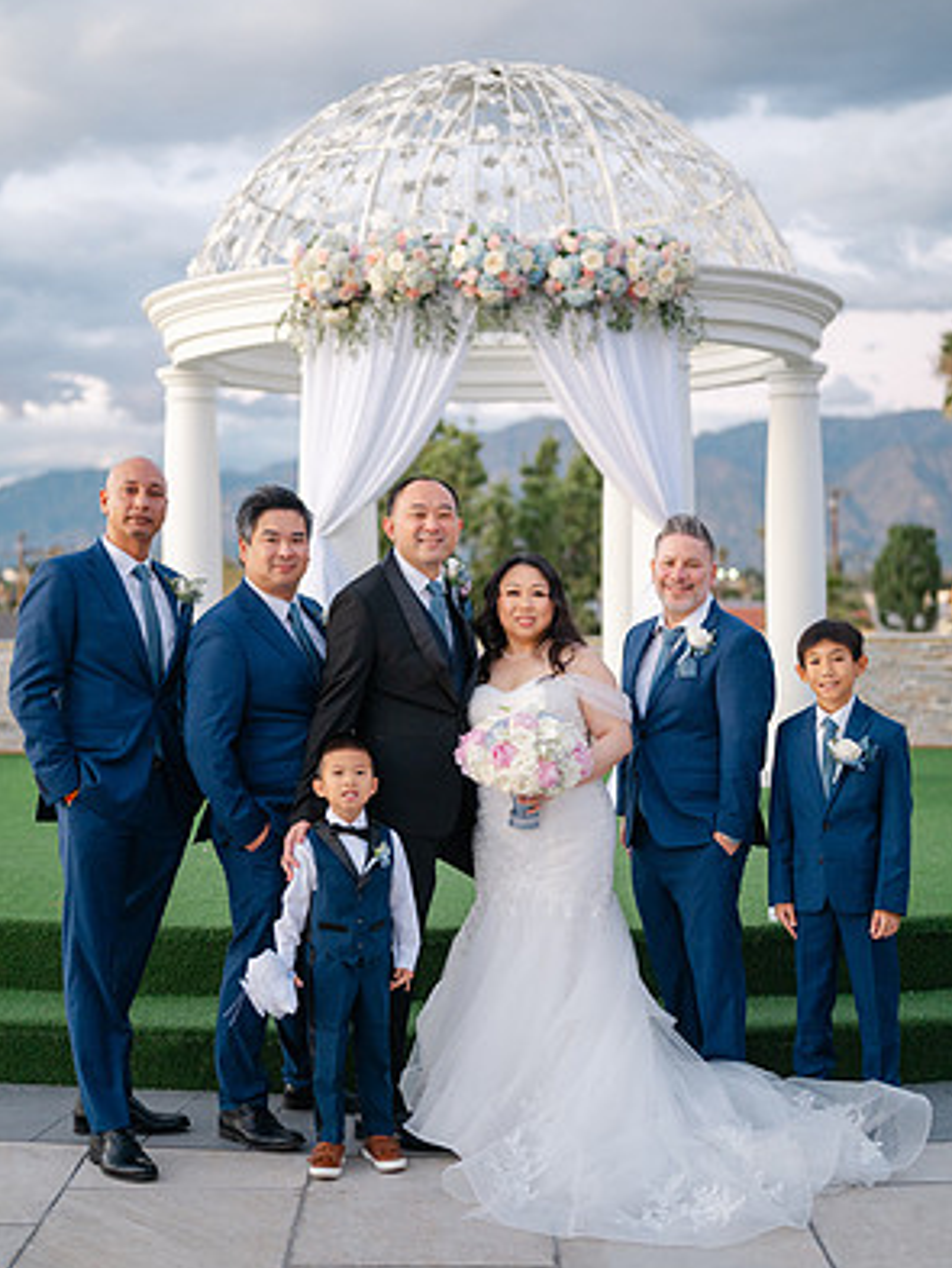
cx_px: 481
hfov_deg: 26.6
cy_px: 636
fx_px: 2016
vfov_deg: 34.9
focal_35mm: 55
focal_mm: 50
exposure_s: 1/125
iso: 400
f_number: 1.8
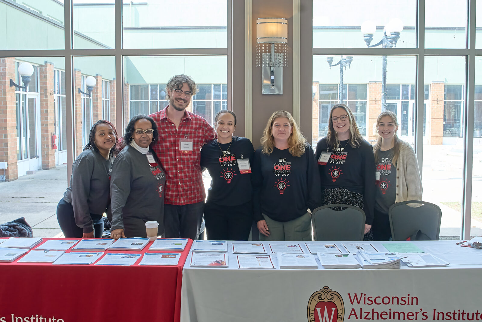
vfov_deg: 29.9
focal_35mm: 45
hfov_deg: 43.6
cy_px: 161
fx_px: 603
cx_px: 241
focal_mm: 30
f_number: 7.1
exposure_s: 1/80
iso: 1000
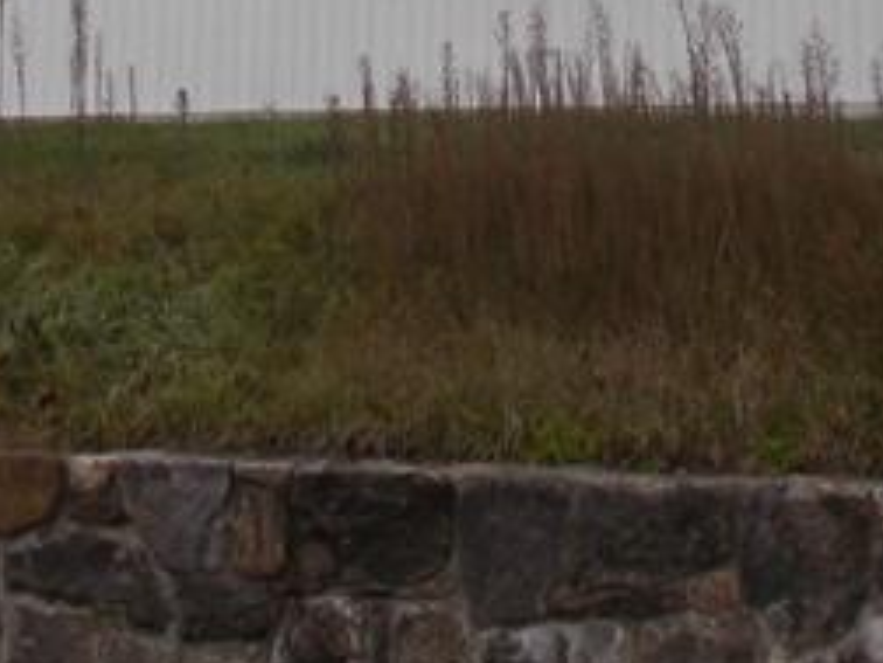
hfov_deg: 14.3
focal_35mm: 138
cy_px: -663
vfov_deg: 10.0
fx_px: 3520
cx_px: 434
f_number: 3.6
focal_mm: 6
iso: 80
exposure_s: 1/400
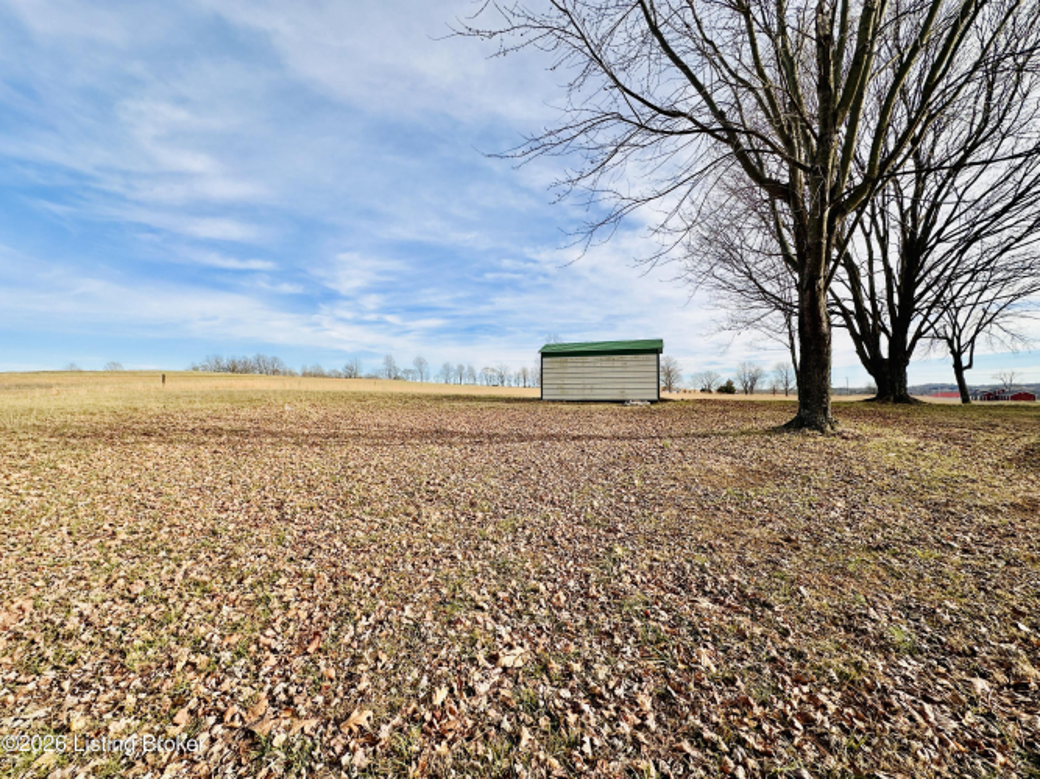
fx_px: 421
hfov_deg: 102.1
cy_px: 390
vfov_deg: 85.7
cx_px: 520
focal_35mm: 14
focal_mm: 2.22
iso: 40
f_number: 2.2
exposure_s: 1/1855
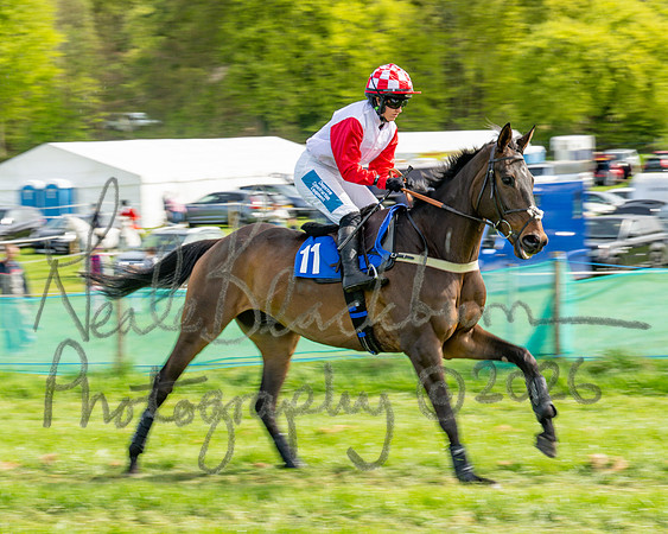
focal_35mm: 127
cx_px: 126
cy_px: 378
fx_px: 2513
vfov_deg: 12.1
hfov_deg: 15.0
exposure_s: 1/160
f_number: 9
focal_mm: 70
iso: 100
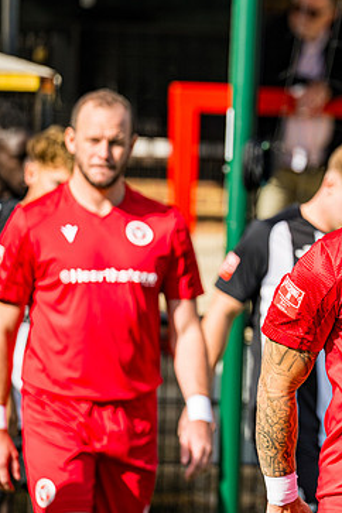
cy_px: 284
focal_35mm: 361
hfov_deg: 3.8
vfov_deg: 5.7
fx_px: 5144
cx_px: 424
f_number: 4
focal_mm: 185
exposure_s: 1/2000
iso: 100
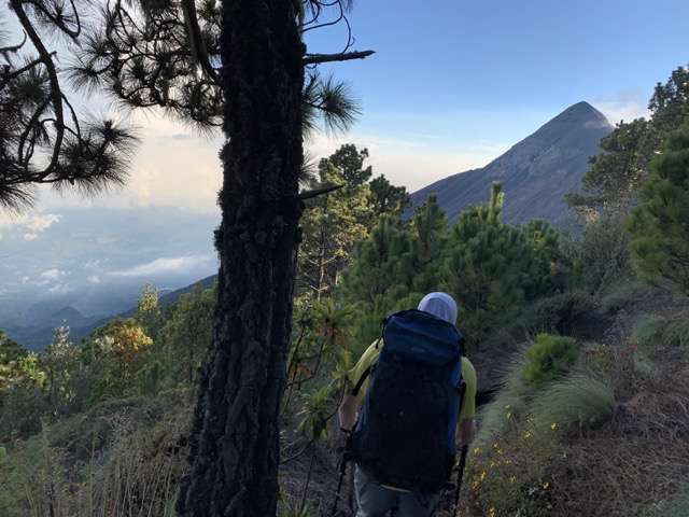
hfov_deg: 67.3
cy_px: 258
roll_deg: -5.0
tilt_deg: -11.8
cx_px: 344
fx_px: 518
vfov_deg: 53.1
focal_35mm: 26
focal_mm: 4.25
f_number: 1.8
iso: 25
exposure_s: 1/894
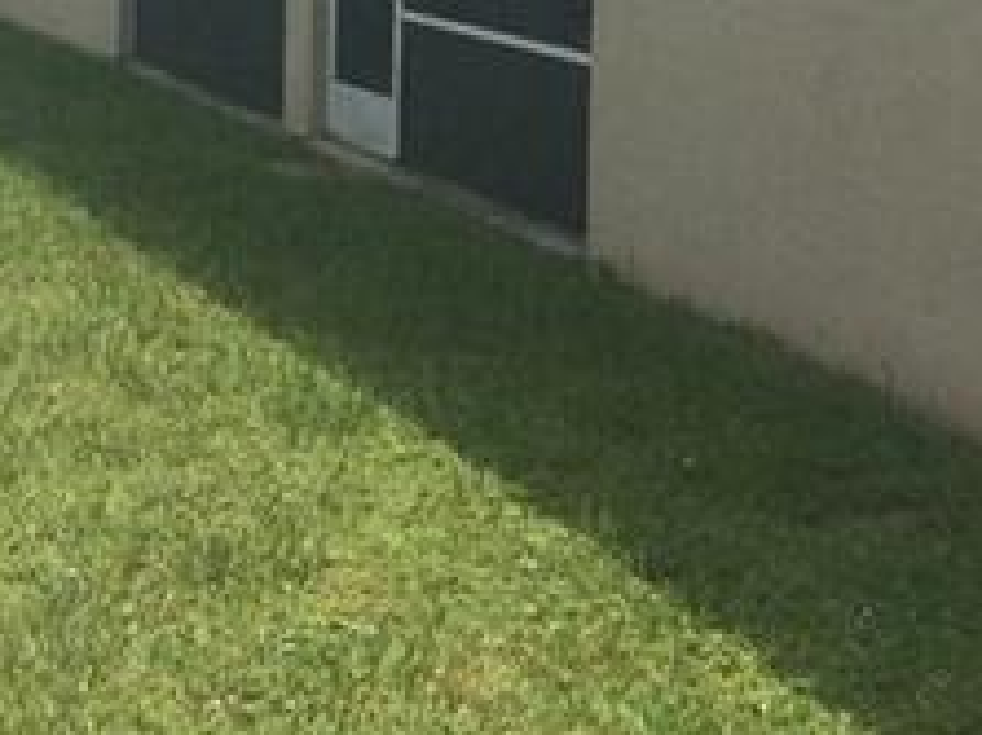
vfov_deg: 13.2
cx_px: 663
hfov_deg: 17.8
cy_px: -35
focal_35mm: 110
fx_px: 3119
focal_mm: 3.3
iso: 32
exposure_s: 1/2288
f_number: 2.4
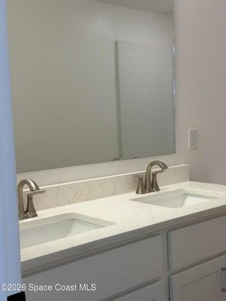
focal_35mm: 48
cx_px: 113
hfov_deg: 30.3
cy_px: 150
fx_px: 418
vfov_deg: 39.7
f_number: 1.78
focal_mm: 6.76
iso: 80
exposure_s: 1/120
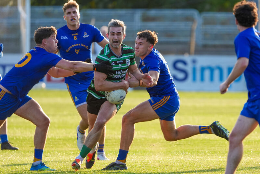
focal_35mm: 559
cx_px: 130
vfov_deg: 2.5
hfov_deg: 3.7
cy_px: 87
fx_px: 4036
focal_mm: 559
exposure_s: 1/1000
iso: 1000
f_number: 6.3
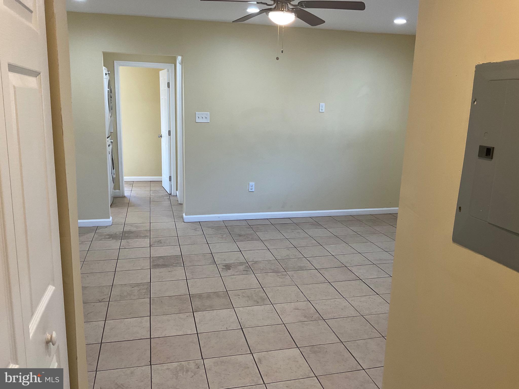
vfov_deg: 48.2
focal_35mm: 29
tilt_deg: -12.1
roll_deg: -1.2
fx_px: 435
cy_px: 194
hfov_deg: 61.7
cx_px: 260
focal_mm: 3
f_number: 1.8
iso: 64
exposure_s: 1/60
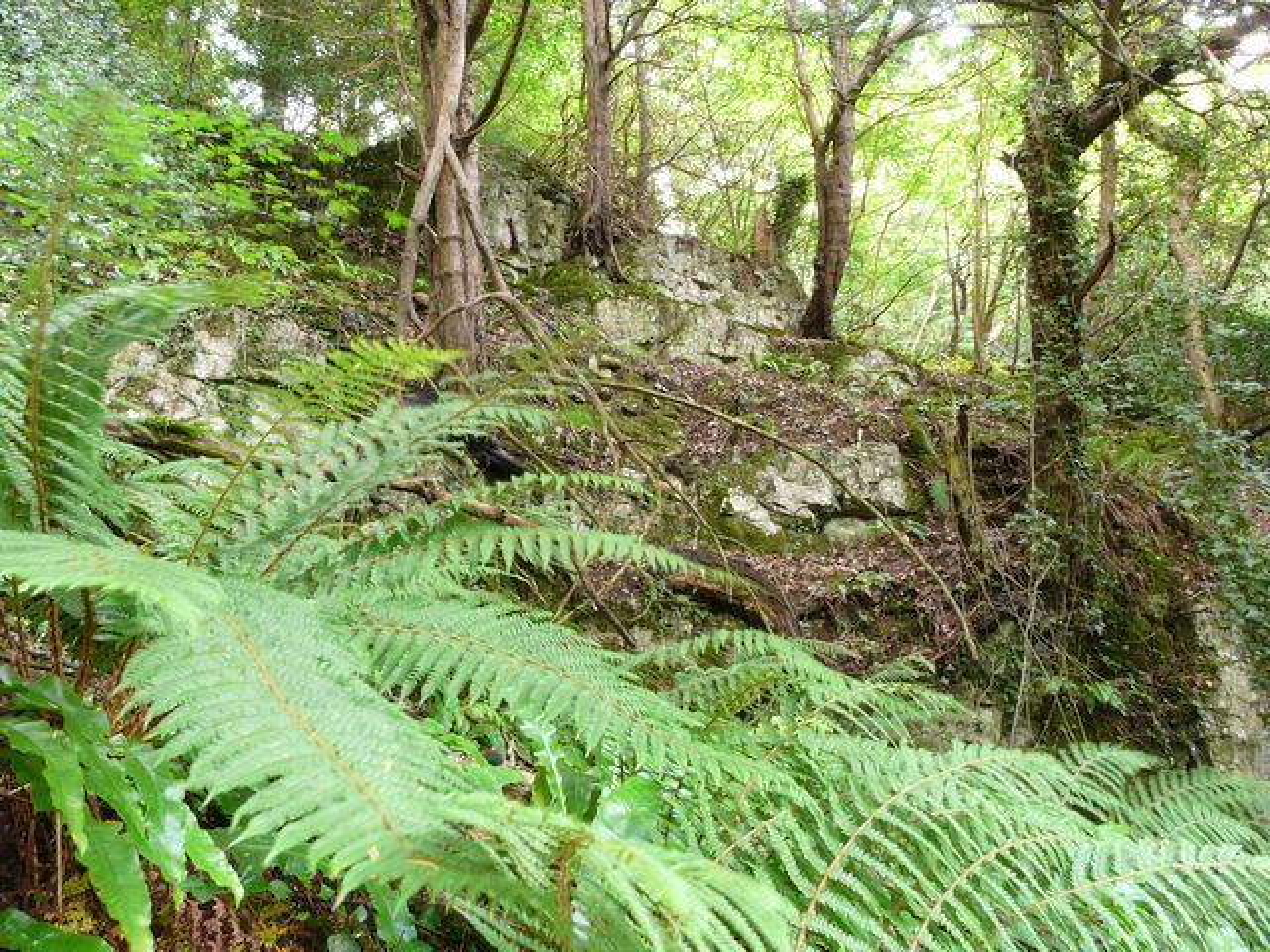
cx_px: 635
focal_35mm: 28
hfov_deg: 63.4
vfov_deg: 49.7
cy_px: 476
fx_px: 1027
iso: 100
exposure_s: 2.5
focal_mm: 4.6
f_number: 8
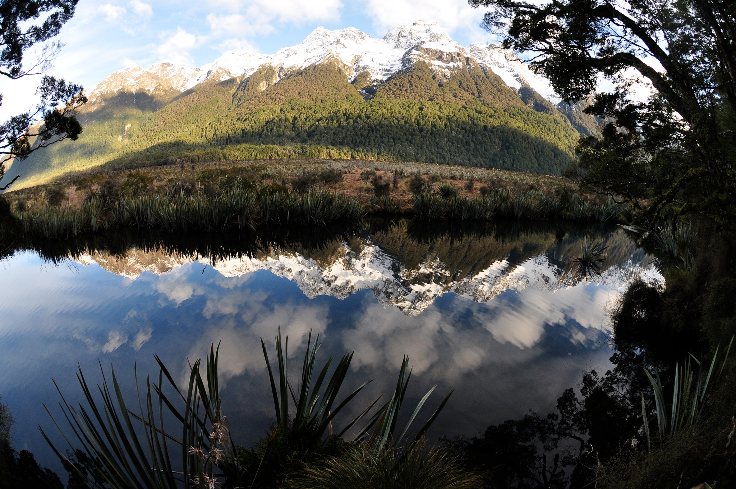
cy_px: 244
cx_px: 368
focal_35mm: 16
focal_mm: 10.5
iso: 400
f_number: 10
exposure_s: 1/200
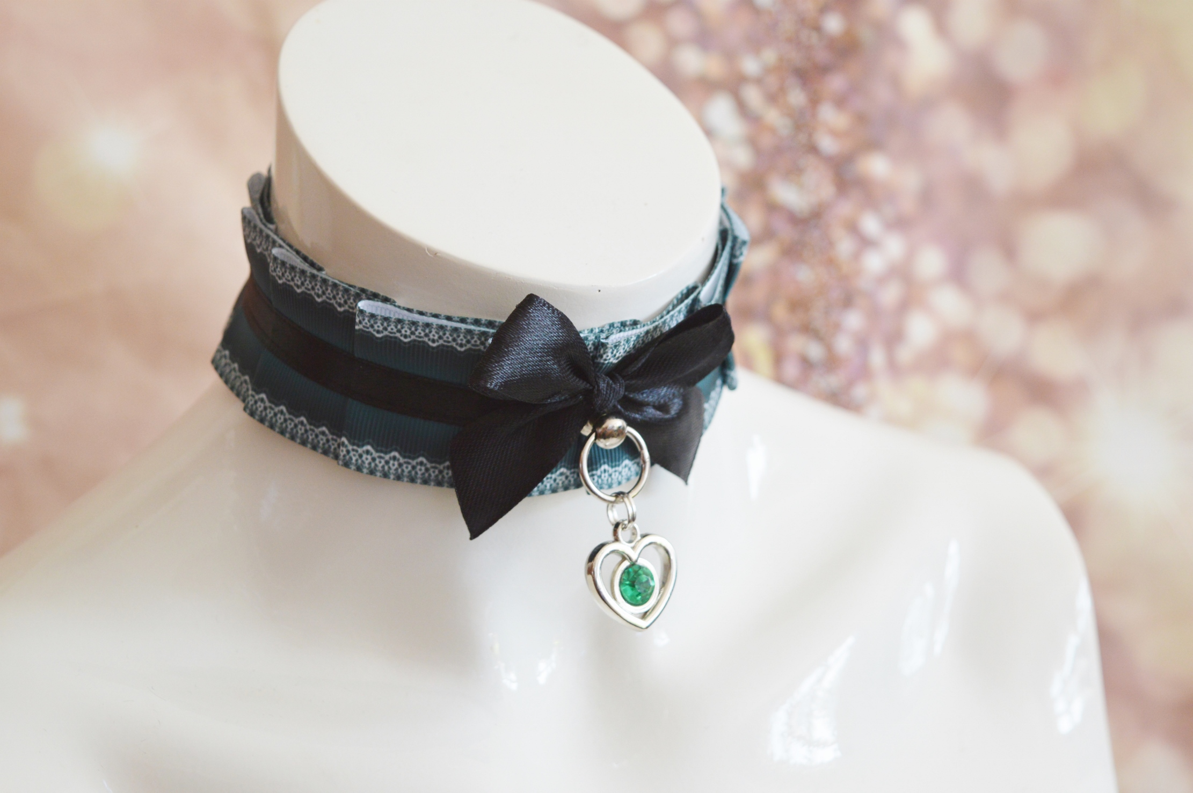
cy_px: 396
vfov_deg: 18.9
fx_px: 2384
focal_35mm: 72
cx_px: 596
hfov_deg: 28.1
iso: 400
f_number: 5.3
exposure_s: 1/100
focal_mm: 48
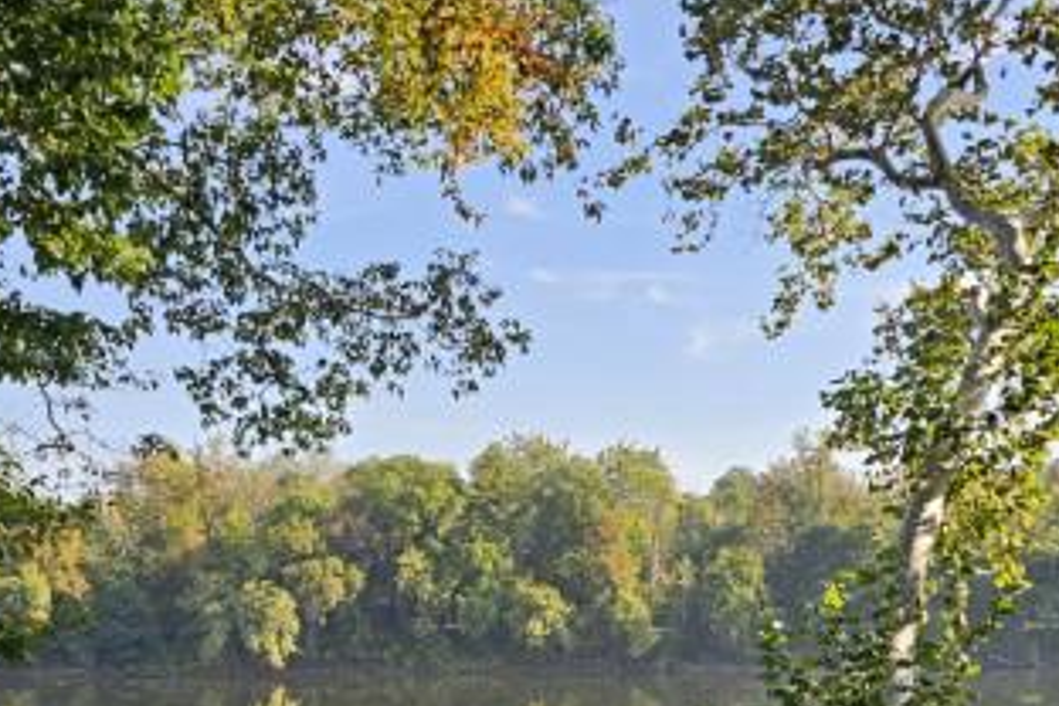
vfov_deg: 25.3
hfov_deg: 40.3
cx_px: 492
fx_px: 1441
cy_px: 798
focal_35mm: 49
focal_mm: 6.3
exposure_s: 1/236
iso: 10
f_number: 1.7
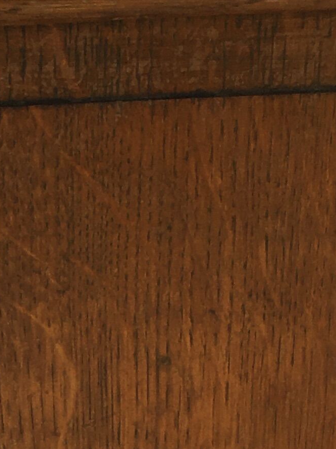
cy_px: 553
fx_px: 1722
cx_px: 32
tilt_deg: -37.5
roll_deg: +3.0
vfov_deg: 14.3
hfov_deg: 11.1
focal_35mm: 133
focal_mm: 4.15
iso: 25
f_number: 2.2
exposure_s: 1/366
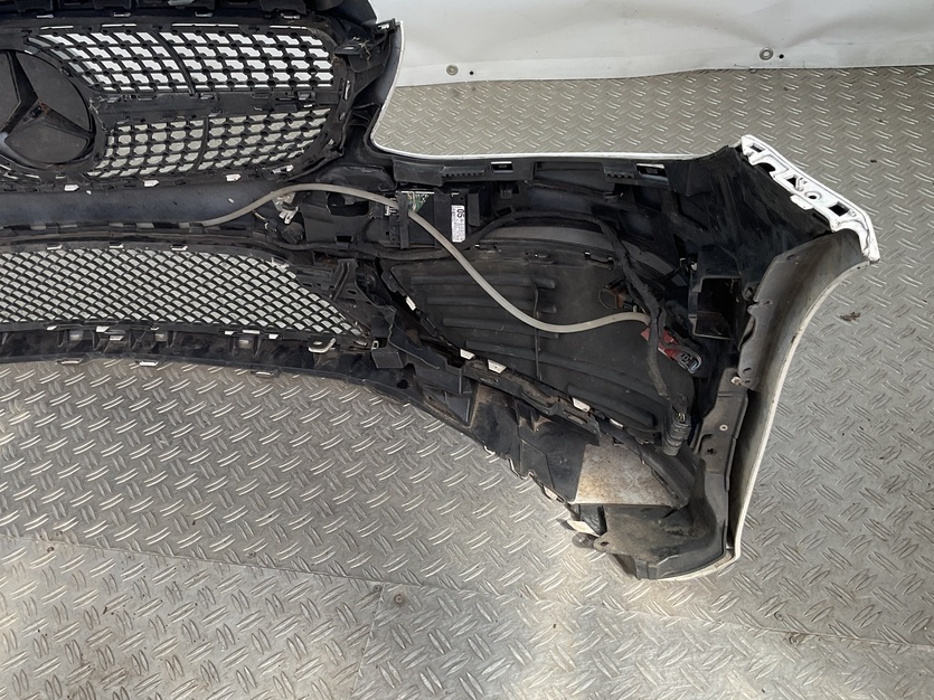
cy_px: 311
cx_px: 398
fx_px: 944
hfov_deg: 52.4
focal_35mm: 35
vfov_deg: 40.6
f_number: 1.8
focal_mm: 3
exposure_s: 1/125
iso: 16
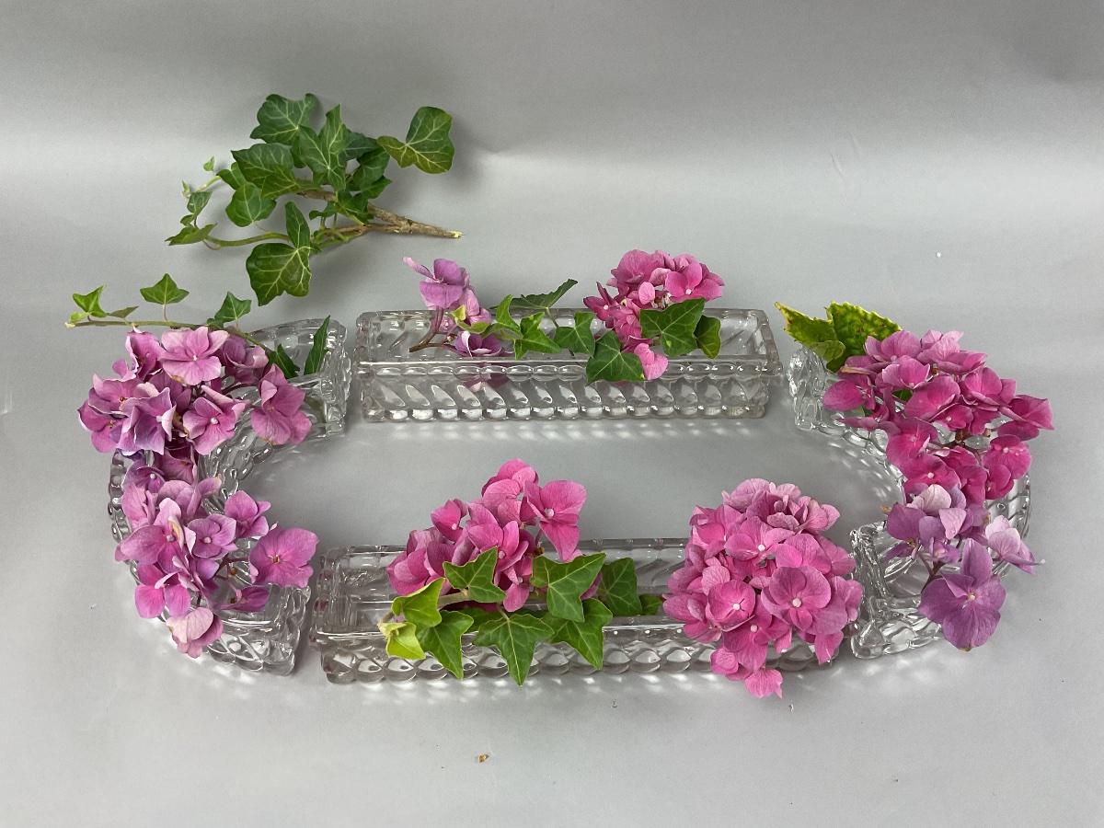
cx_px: 552
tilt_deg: -48.3
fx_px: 925
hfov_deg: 61.7
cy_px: 414
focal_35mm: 29
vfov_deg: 48.2
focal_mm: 3
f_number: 1.8
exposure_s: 1/100
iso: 64
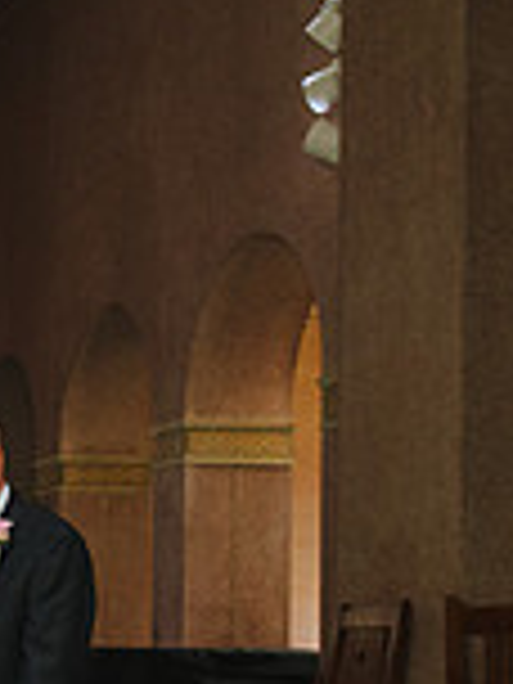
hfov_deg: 13.0
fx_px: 1956
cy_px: 628
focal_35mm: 99
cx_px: -518
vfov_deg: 19.4
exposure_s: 1/250
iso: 1250
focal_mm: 27
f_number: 4
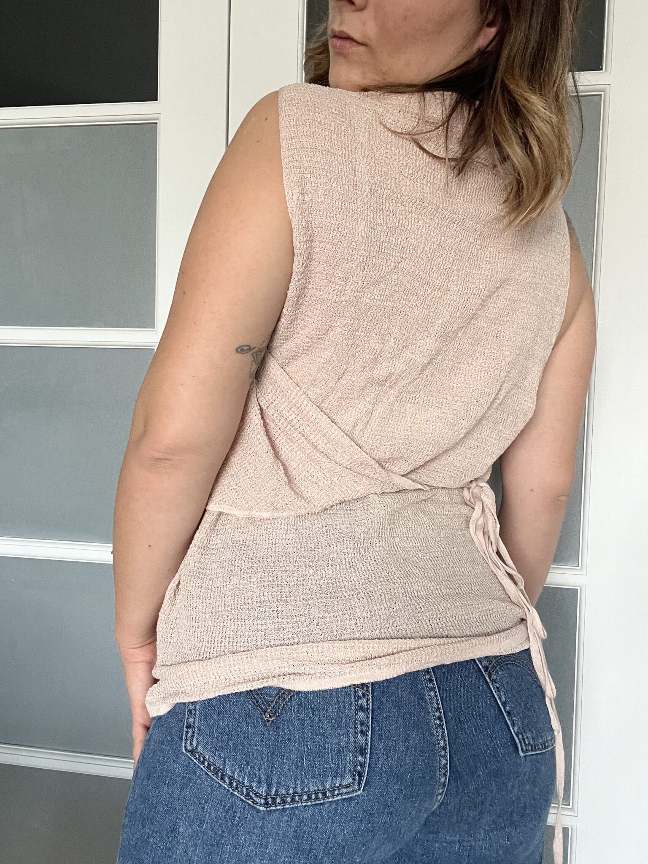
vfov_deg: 60.0
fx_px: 749
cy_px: 432
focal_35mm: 30
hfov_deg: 46.8
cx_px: 324
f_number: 2.2
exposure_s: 1/60
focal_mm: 2.71
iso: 200
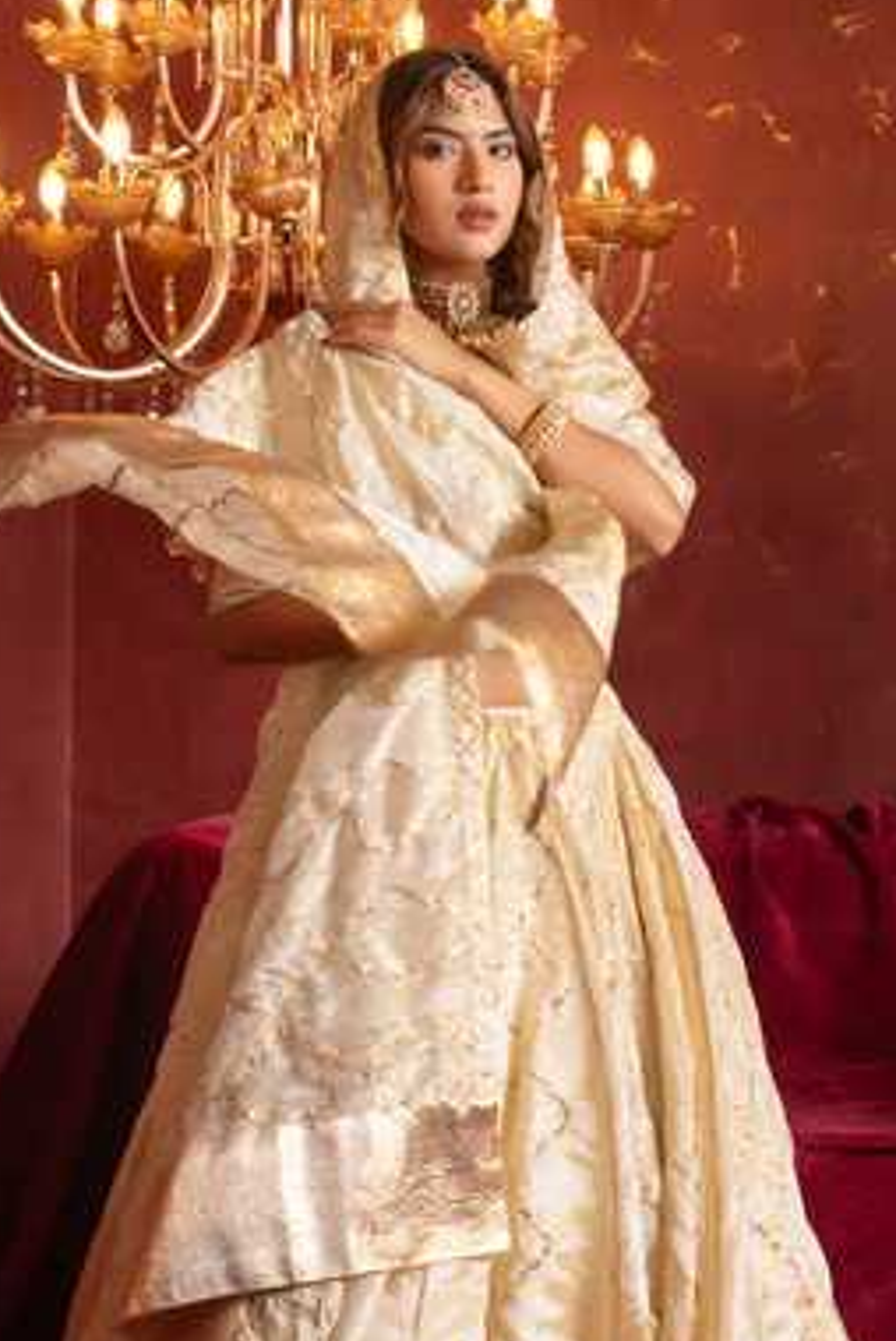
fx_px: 2571
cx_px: 448
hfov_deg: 19.8
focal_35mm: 69
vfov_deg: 29.0
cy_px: 898
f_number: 6.3
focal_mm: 50
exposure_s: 1/160
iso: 200
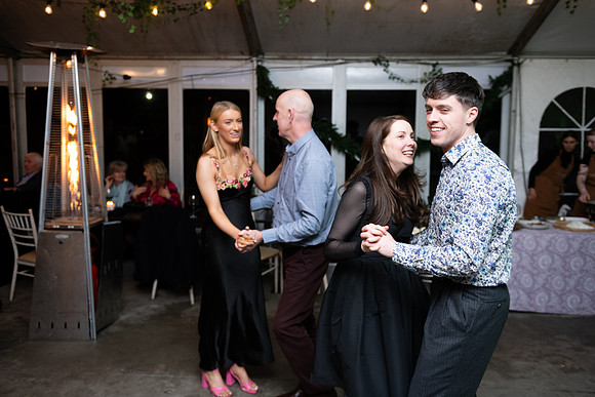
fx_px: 562
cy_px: 198
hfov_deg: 55.8
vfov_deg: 38.9
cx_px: 298
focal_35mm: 34
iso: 800
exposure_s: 1/160
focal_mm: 34
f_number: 3.5
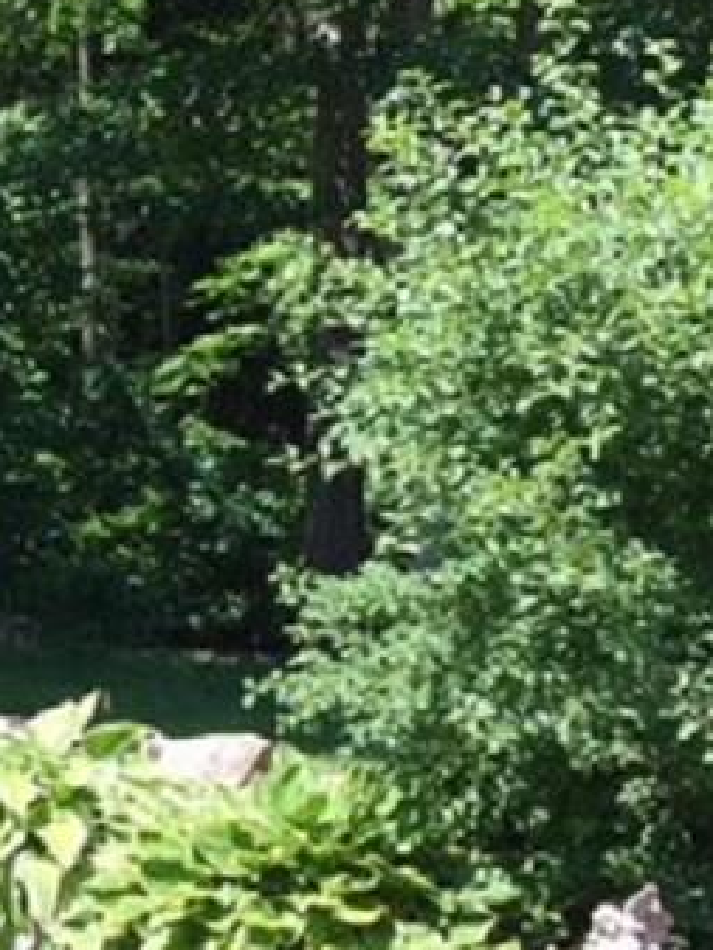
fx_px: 2415
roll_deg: -0.3
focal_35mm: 88
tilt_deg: -1.0
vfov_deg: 22.2
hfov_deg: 15.8
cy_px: 544
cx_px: -273
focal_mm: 4.15
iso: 25
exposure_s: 1/496
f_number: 2.2
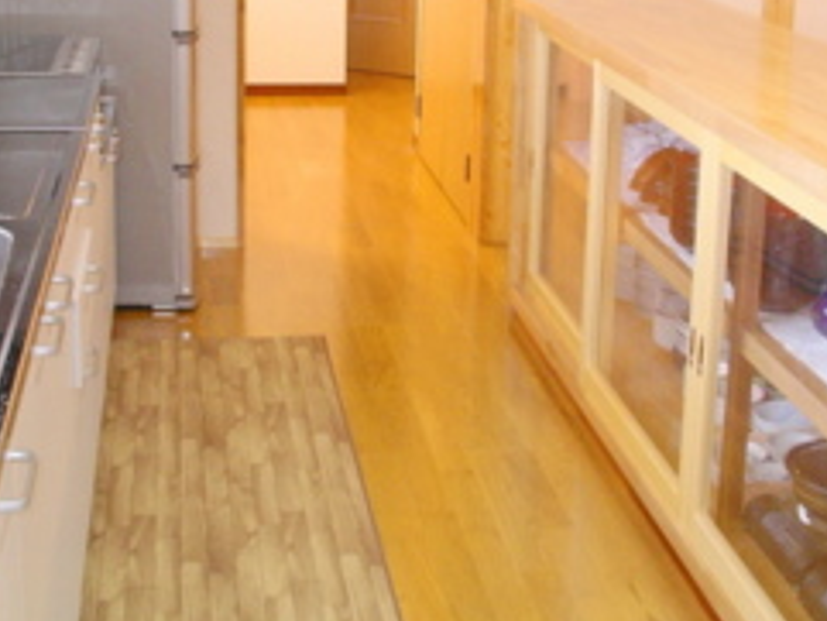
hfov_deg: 28.1
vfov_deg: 21.1
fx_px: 1649
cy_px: 144
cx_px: 412
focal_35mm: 69
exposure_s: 1/40
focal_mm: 7.8
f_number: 2.8
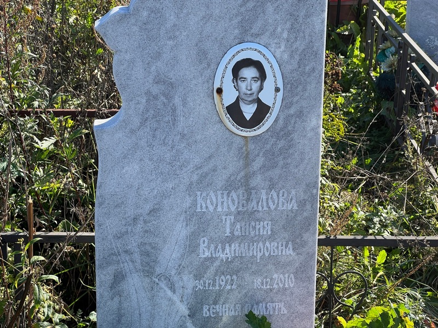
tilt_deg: -19.9
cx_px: 219
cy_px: 164
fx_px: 974
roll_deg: +0.8
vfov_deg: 19.1
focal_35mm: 77
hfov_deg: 25.3
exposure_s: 1/243
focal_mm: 9
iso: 32
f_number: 2.8
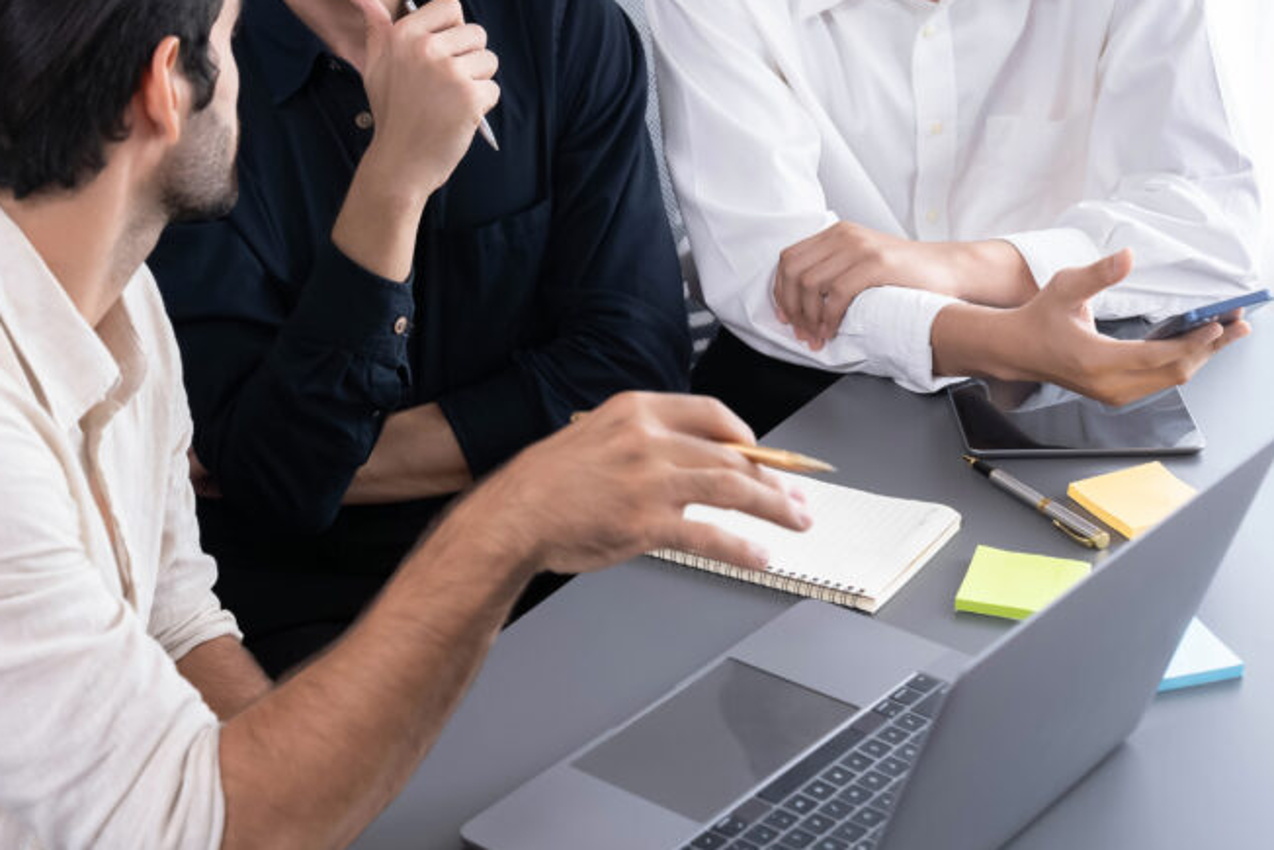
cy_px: 224
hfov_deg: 26.3
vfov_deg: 17.6
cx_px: 551
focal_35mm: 77
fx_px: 2725
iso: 400
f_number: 5
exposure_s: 1/200
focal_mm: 49
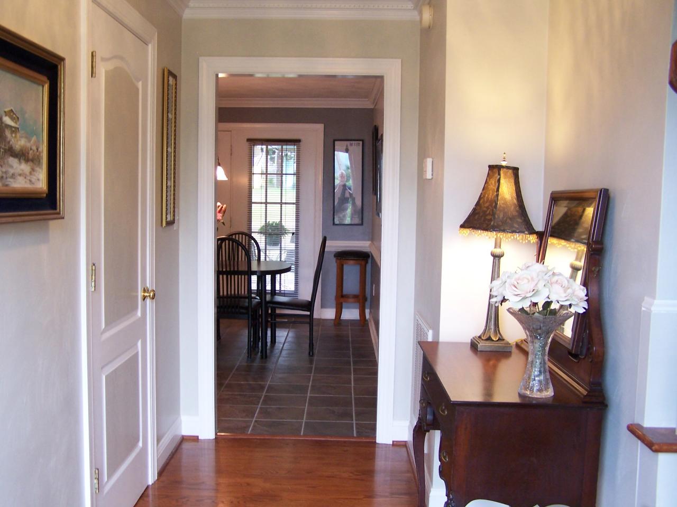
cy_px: 254
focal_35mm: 38
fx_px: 743
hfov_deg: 49.0
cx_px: 338
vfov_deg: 37.7
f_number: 2.8
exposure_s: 1/15
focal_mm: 6.3
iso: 140
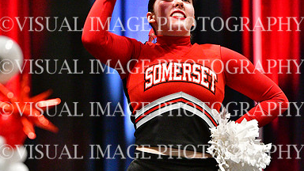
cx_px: 152
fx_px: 2870
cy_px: 88
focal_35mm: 356
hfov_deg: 6.1
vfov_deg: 3.4
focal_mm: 150
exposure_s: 1/400
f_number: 4
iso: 5000
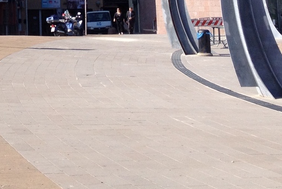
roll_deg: +0.8
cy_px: -144
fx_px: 901
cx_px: -21
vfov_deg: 11.2
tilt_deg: +7.3
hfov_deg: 17.2
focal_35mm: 115
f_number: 2.4
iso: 50
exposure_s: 1/1104
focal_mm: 4.28
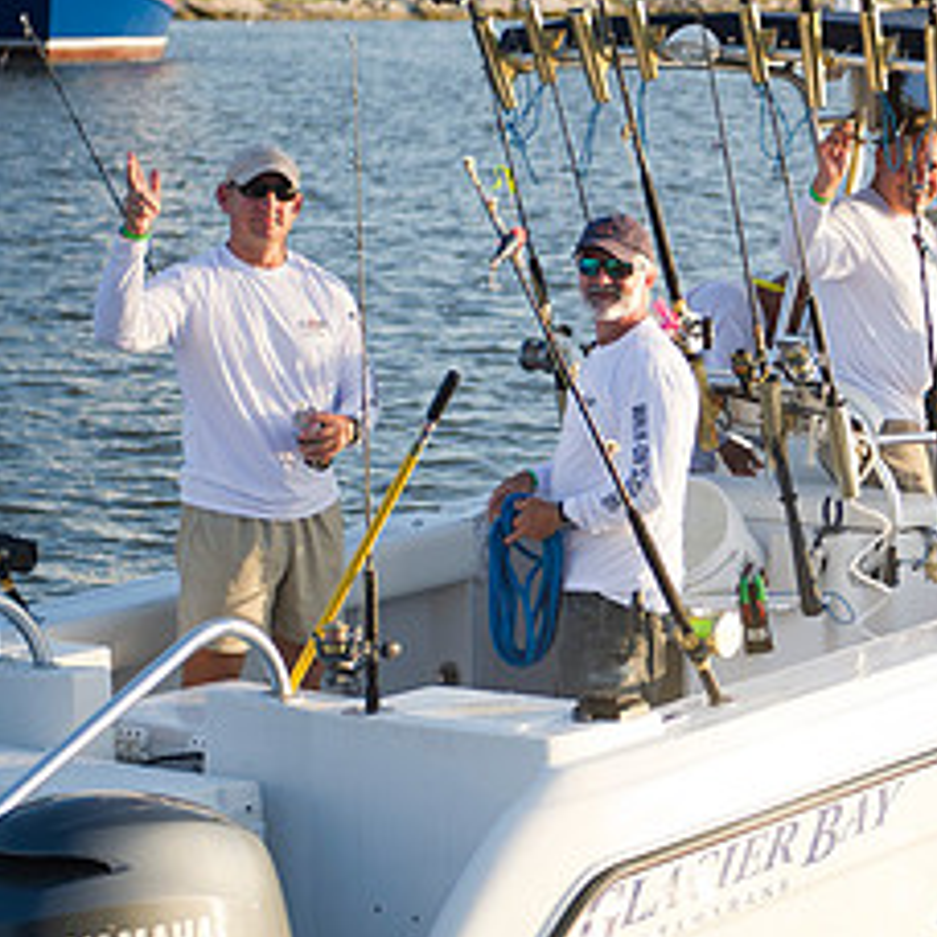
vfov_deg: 13.0
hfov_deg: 12.9
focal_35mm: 134
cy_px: 522
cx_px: 859
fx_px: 4104
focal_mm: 62
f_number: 2.8
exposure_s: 1/1000
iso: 125
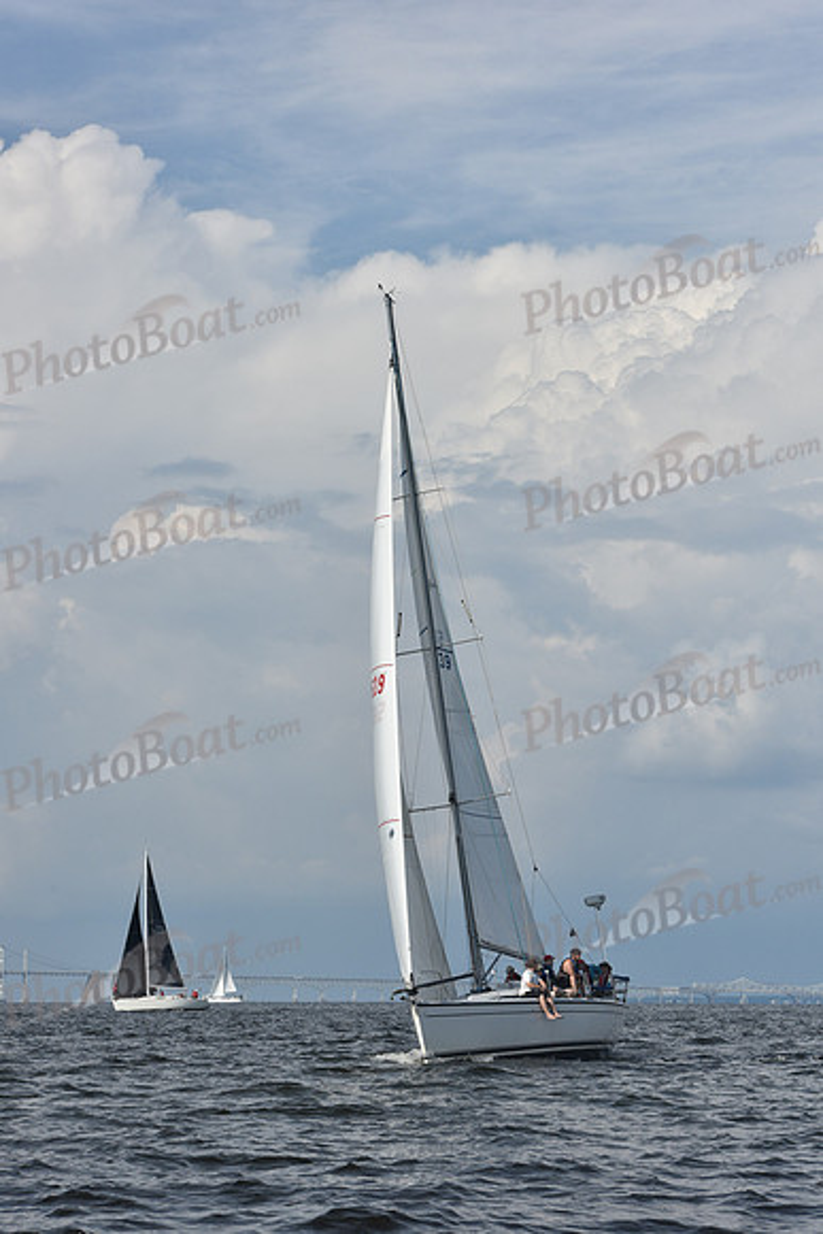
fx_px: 3427
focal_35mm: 100
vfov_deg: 20.4
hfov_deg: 13.7
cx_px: 412
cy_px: 617
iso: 250
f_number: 10
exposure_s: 1/1000
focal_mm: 100
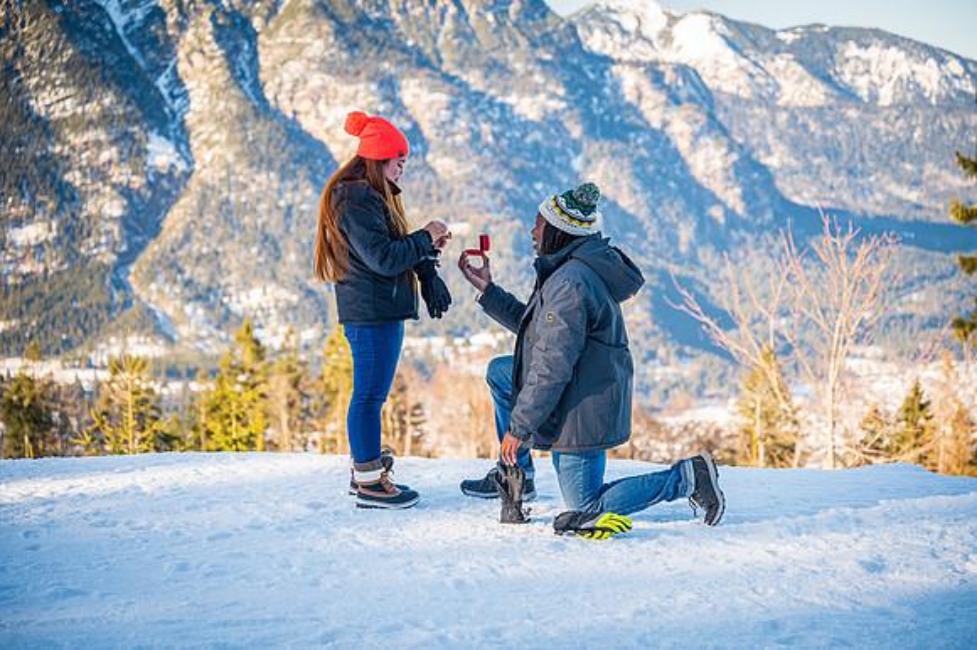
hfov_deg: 28.9
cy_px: 325
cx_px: 488
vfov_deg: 19.4
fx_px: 1899
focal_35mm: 70
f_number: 3.2
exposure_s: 1/160
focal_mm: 70
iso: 100
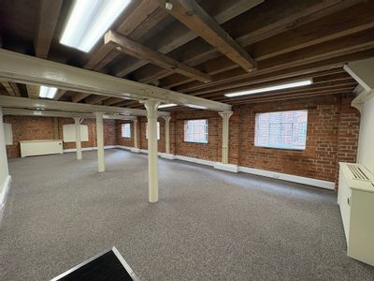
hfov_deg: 102.1
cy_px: 140
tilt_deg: -4.4
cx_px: 187
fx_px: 151
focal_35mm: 14
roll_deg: +0.4
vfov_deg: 85.7
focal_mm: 2.22
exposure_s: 1/100
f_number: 2.2
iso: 200
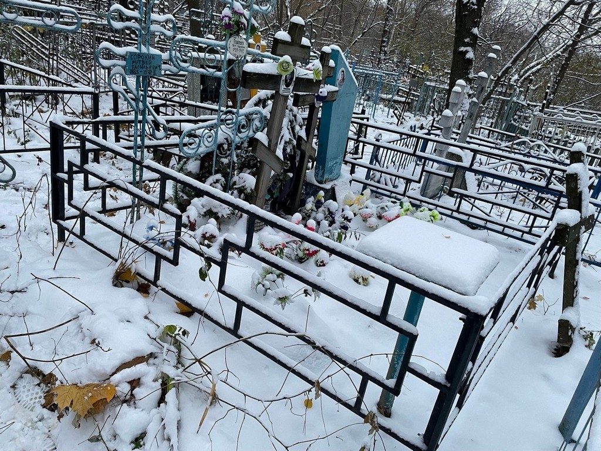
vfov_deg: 53.1
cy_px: 226
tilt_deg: -14.5
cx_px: 300
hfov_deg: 67.3
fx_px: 451
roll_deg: -4.5
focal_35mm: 26
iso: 125
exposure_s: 1/72
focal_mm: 4.2
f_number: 1.6
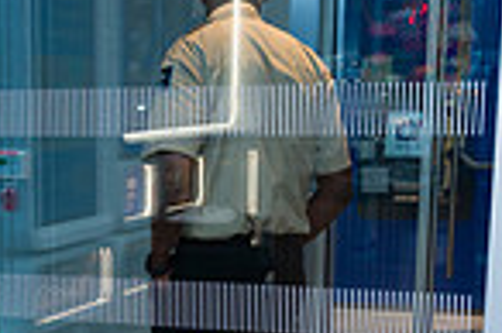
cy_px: 449
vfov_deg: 13.1
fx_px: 1393
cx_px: 20
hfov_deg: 19.9
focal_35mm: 100
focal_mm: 24
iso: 400
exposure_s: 1/160
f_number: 3.2
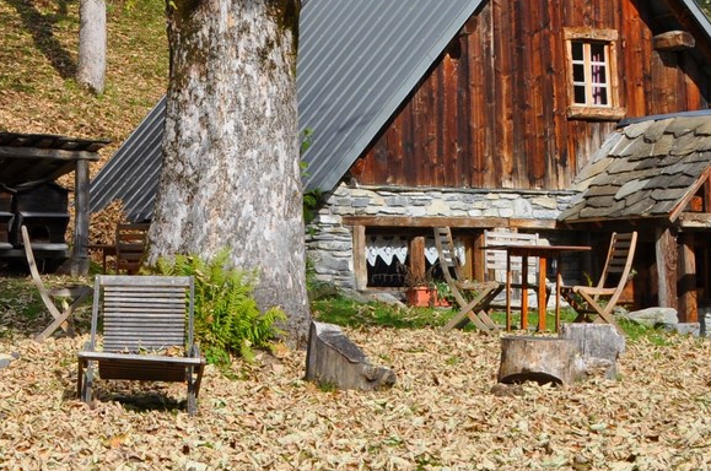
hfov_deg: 16.7
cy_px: 129
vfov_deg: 11.5
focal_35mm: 118
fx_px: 2327
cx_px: -120
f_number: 9
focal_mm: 28
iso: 200
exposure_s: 1/320
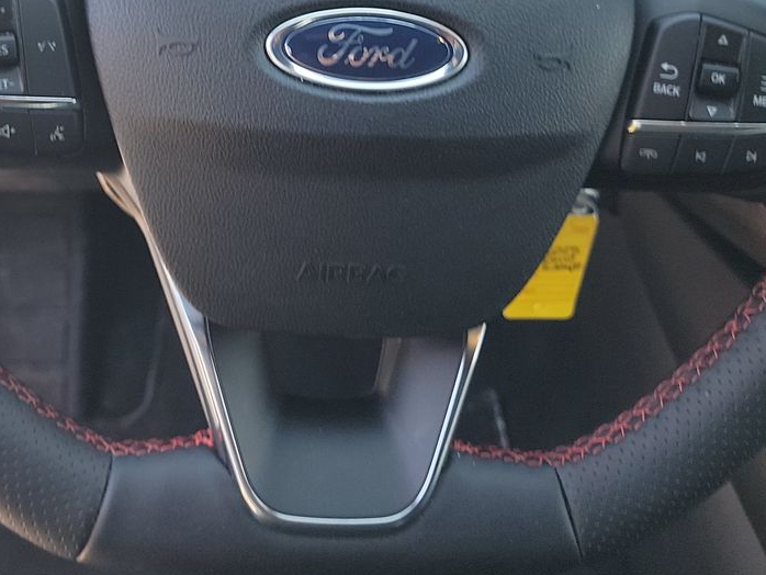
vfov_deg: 25.4
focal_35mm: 55
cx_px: 249
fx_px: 1217
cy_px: 16
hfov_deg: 34.6
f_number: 1.8
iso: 62
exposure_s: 1/59
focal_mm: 6.7
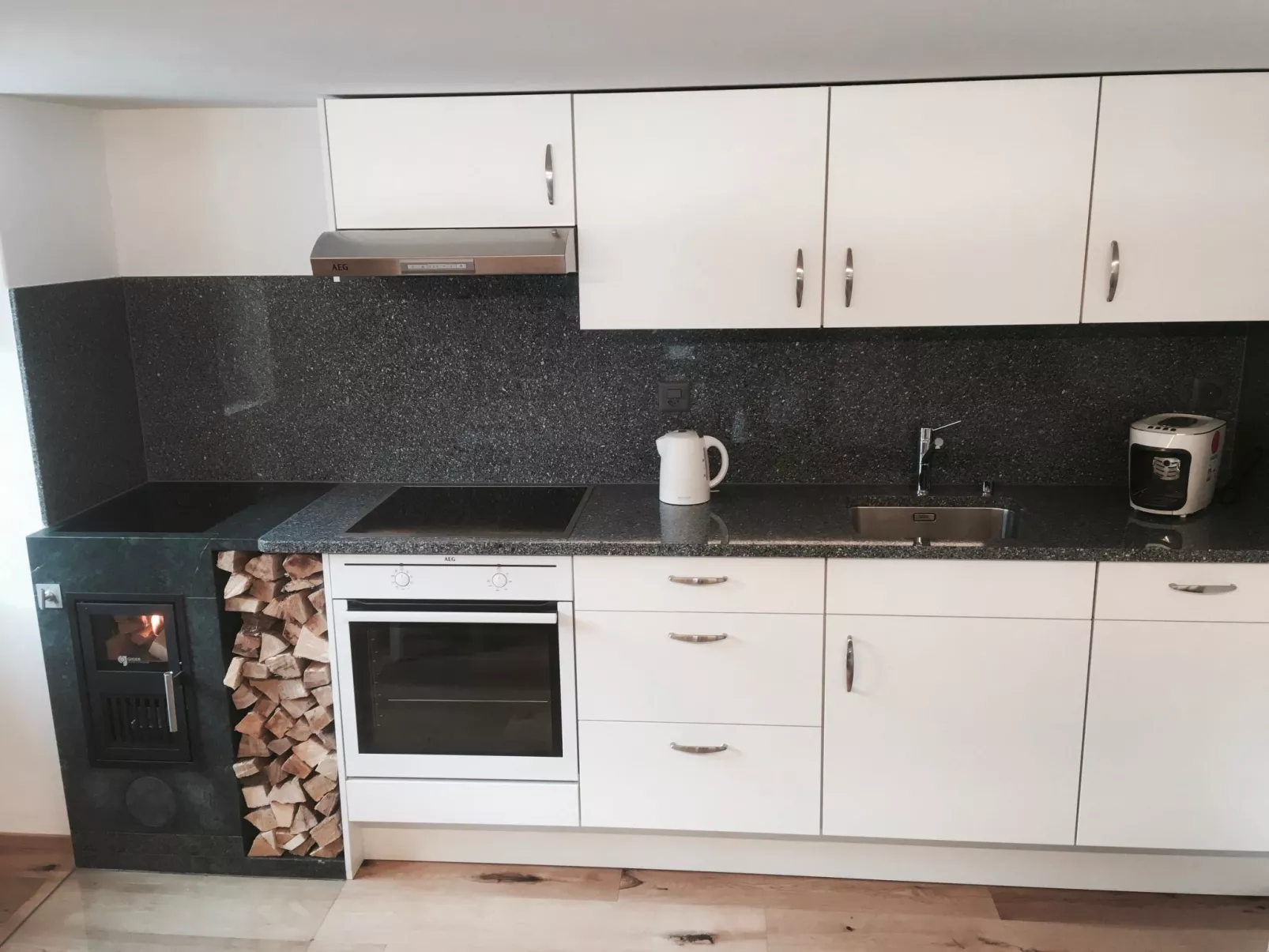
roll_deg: +1.4
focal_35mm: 29
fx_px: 1063
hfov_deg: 61.7
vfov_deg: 48.2
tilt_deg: -11.9
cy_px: 476
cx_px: 634
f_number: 2.2
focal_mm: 4.15
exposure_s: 1/33
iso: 64
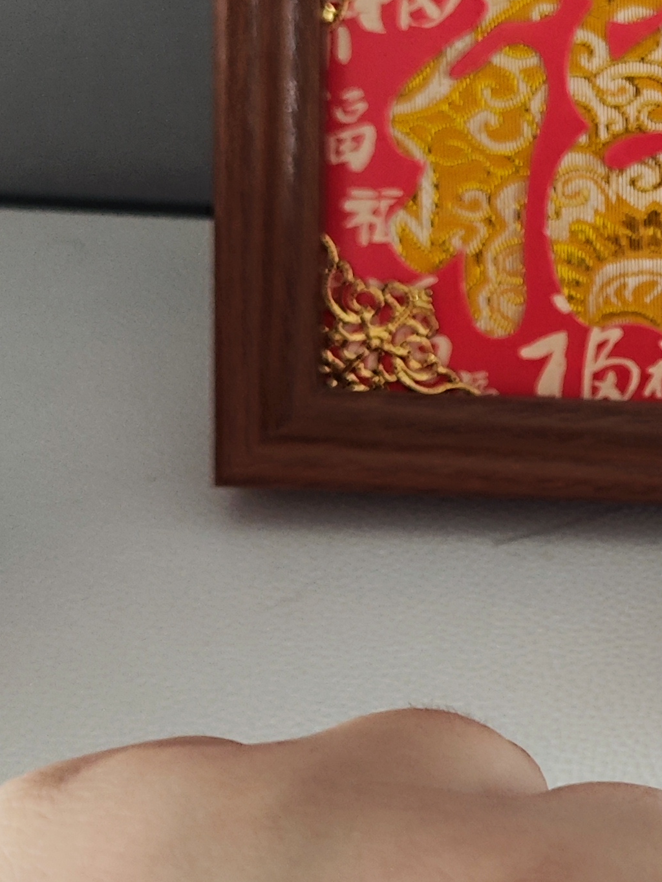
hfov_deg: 18.3
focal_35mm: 72
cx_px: 970
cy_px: 390
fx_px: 1836
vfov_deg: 27.0
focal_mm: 6.92
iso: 600
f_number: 1.9
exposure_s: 1/28.4
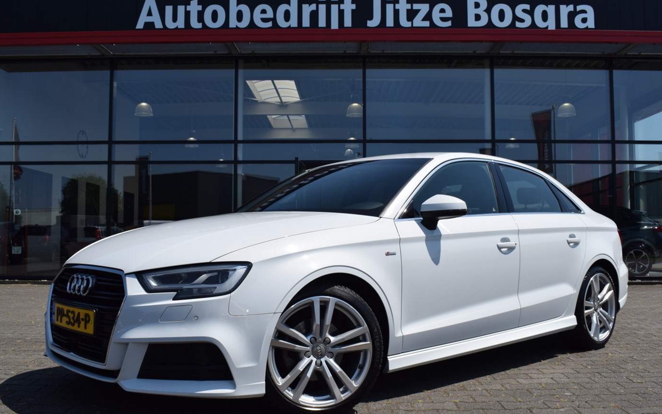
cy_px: 207
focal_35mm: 37
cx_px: 331
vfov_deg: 34.5
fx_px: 668
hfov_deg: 52.7
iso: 200
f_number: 11
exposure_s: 1/500
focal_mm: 24
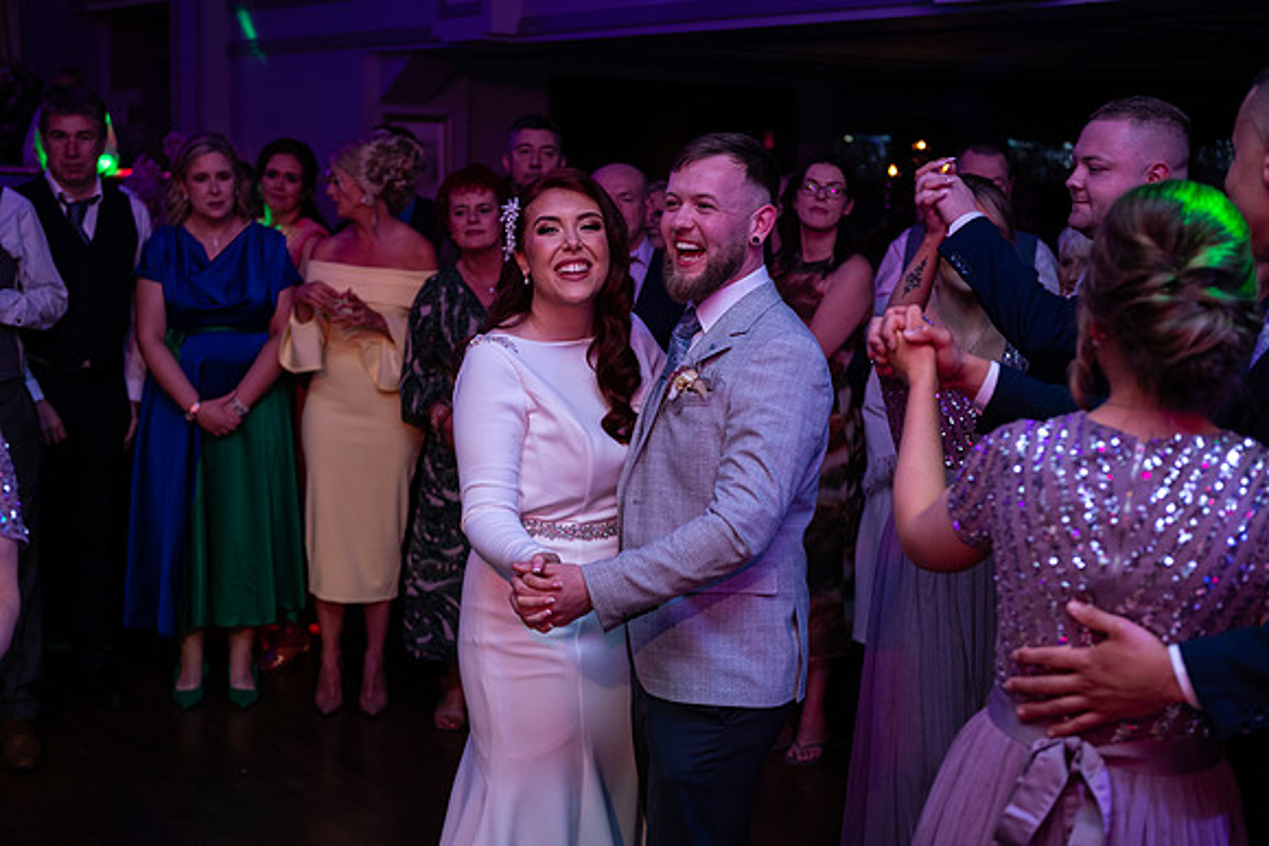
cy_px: 423
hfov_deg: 35.6
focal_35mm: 56
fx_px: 1974
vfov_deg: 24.2
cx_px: 634
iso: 500
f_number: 3.5
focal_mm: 56
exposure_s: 1/160
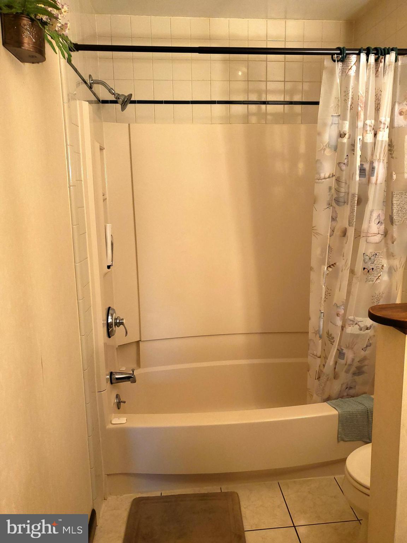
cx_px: 204
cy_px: 272
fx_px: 408
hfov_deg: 53.1
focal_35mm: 26
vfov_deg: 67.3
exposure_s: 1/60
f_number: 1.5
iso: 160
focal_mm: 4.3
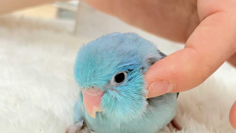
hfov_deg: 28.1
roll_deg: -13.1
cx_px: 150
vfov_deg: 16.1
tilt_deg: -18.7
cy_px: 90
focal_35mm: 75
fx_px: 469
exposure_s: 1/100
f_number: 1.6
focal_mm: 5.96
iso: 100
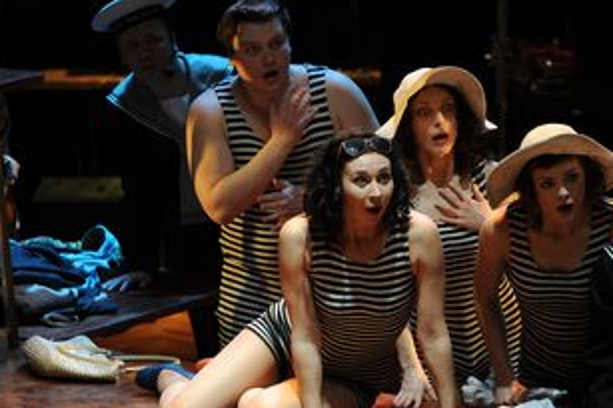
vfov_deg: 3.8
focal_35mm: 365
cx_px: 361
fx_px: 6208
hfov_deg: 5.7
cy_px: 232
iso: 500
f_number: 4
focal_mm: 280
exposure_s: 1/125
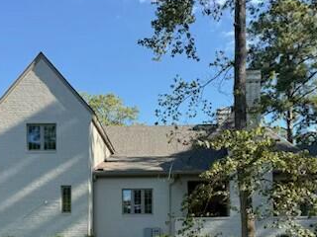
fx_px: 440
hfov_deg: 39.6
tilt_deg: +3.5
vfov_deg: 28.9
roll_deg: +0.2
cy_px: 221
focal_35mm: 48
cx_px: 151
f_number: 1.78
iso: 80
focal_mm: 6.76
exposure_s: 1/1046
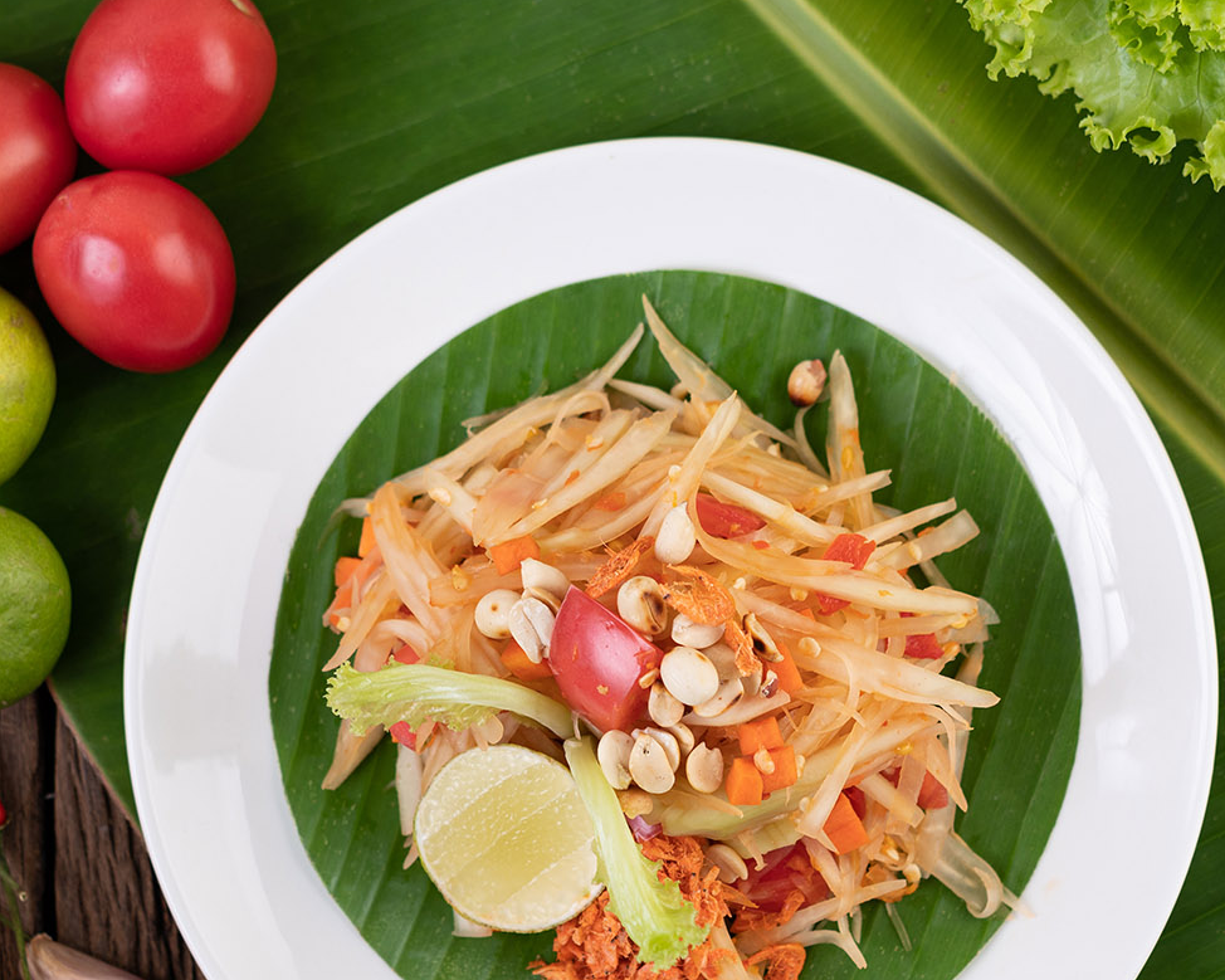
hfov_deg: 18.5
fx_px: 3770
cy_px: 638
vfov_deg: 14.8
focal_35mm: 104
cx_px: 658
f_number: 5.6
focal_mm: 60
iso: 100
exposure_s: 1/125
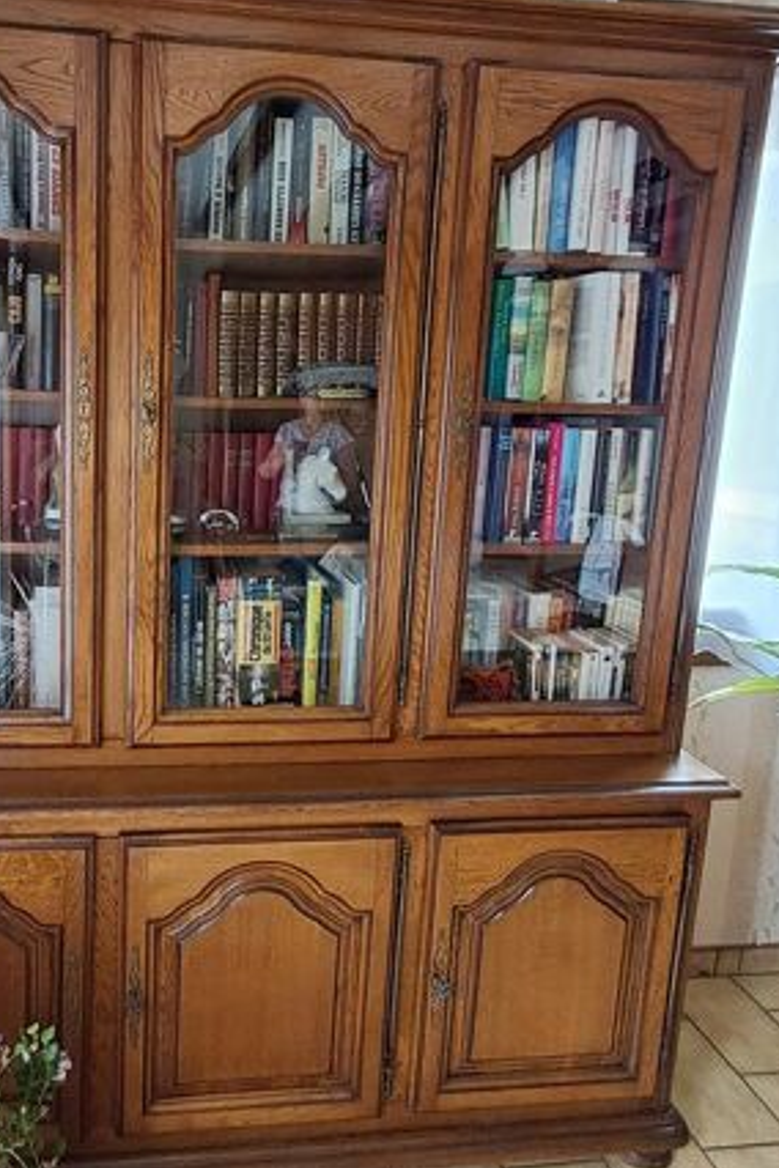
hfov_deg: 49.9
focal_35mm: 25
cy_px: 529
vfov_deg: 71.3
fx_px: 811
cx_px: 228
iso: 200
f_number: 2.2
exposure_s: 1/50
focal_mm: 1.64
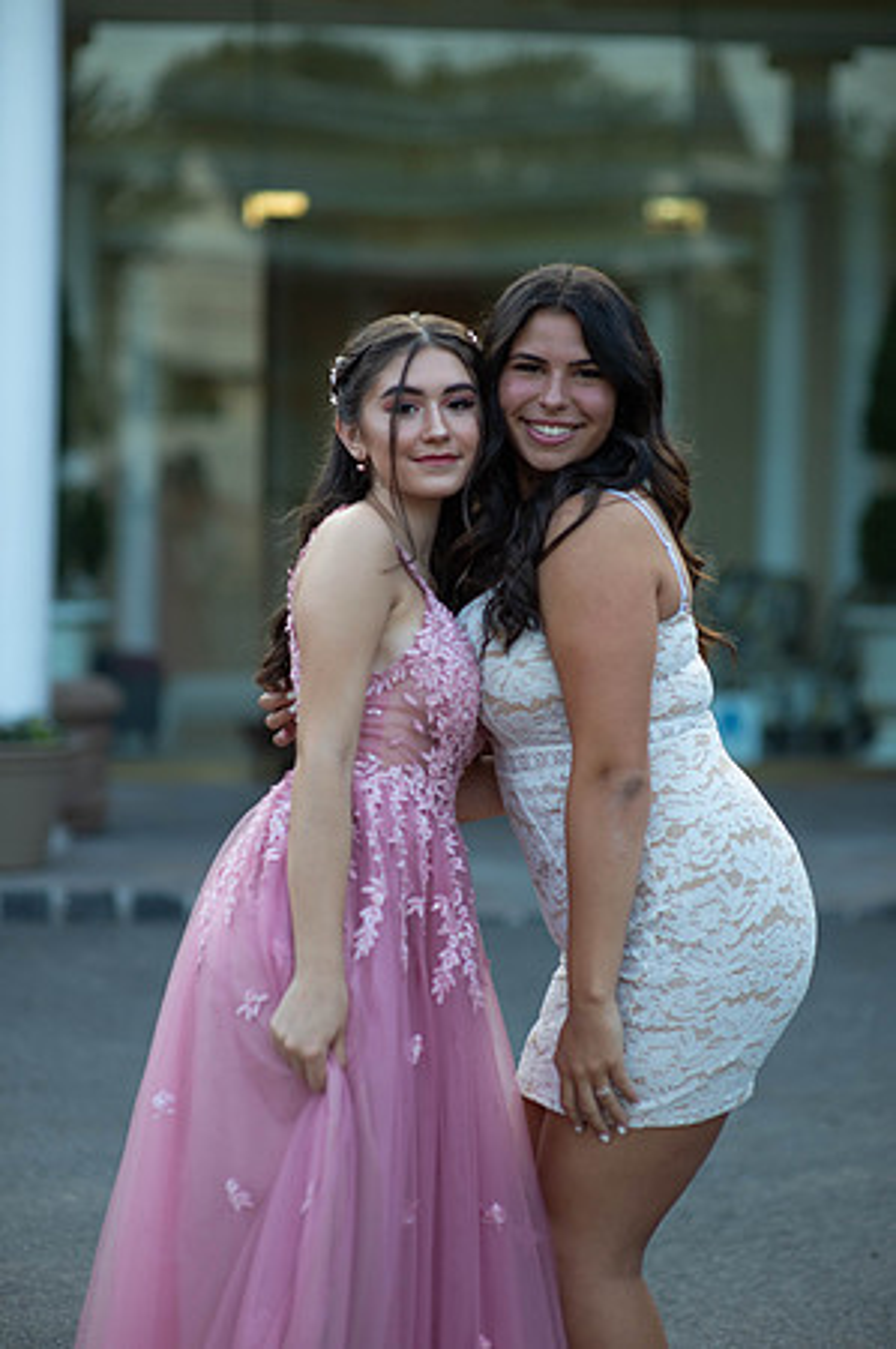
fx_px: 3180
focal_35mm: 85
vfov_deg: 23.9
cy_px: 674
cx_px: 448
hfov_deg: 16.0
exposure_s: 1/1000
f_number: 2
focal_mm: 85
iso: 250
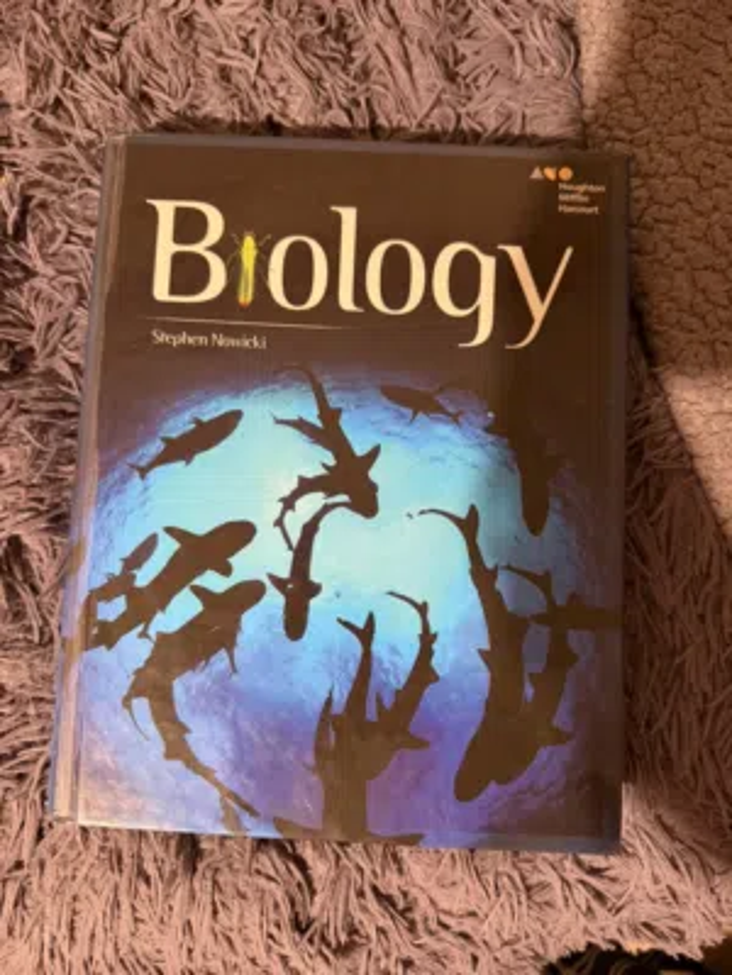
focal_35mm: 24
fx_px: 677
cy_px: 488
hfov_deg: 56.8
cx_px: 366
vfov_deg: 71.6
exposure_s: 1/33
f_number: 1.78
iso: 800
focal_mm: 6.76
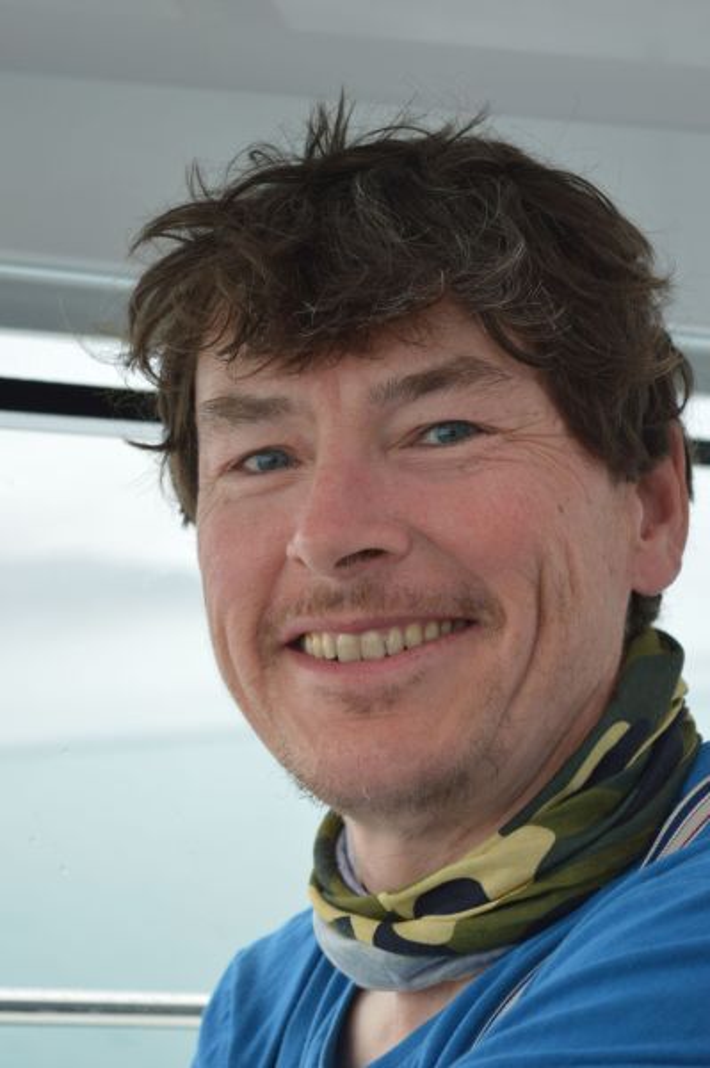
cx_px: 355
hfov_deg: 16.5
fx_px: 2445
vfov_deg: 24.6
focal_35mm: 82
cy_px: 534
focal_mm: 55
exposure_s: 1/125
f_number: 5.6
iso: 360
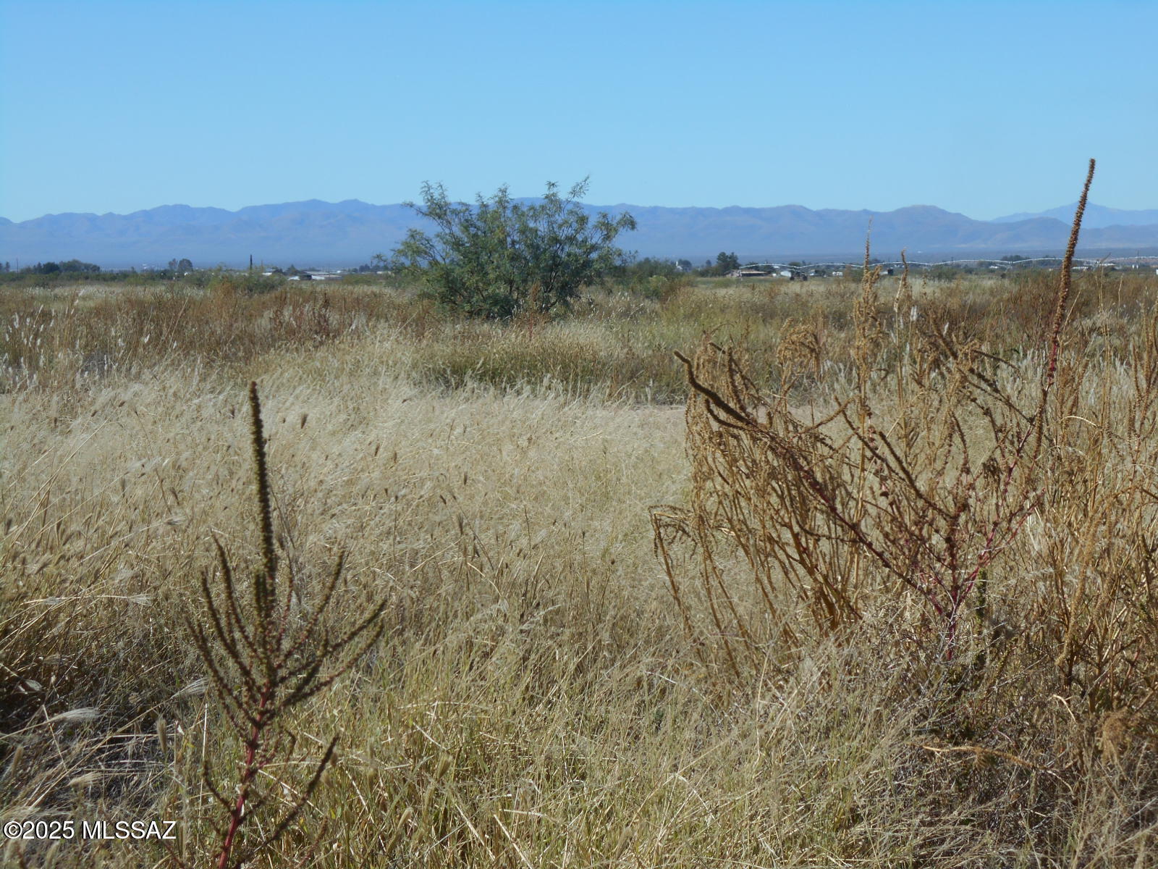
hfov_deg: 22.8
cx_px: 579
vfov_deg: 17.2
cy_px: 434
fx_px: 2877
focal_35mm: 86
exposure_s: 1/500
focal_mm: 15.4
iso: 80
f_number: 6.3
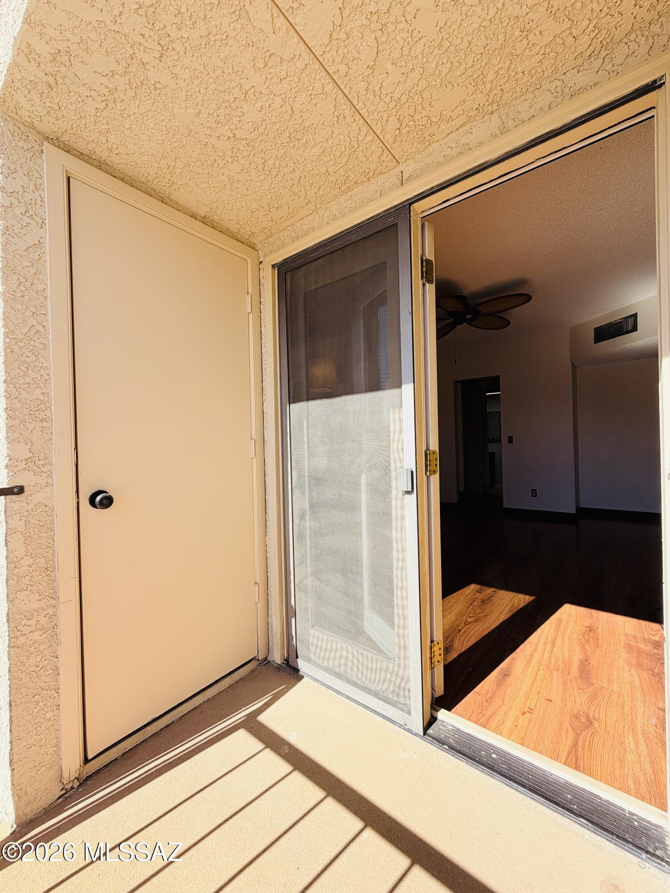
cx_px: 335
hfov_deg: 85.7
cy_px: 446
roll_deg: +1.0
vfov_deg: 102.1
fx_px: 361
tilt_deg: -0.8
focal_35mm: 14
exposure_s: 1/770
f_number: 2.2
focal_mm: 2.22
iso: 40
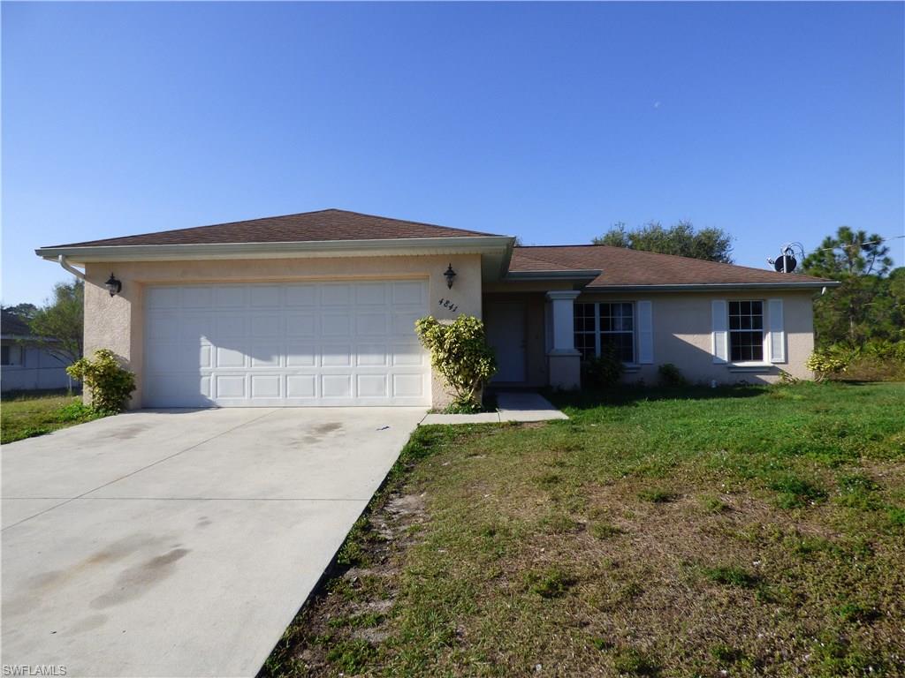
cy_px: 339
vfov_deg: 66.0
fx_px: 523
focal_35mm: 20
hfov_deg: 81.7
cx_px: 452
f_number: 2.8
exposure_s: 1/1600
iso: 100
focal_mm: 3.58
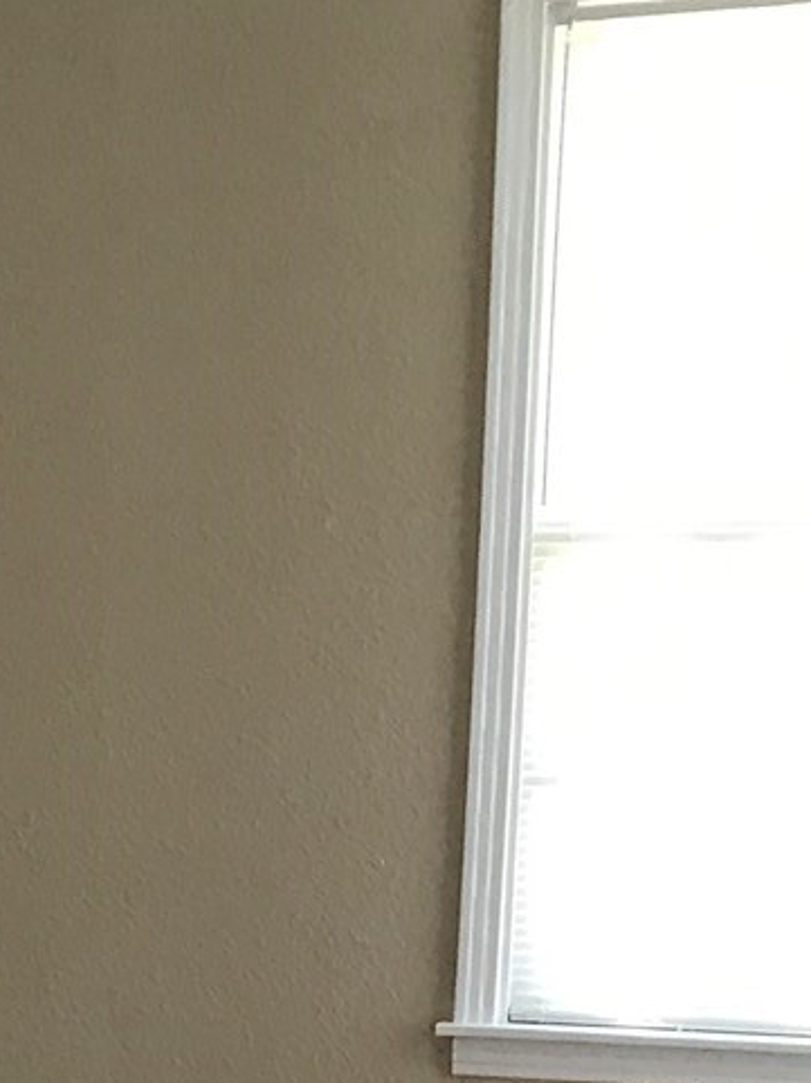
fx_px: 3721
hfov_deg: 11.6
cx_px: -604
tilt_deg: -14.2
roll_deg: +0.9
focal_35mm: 119
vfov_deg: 15.5
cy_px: 1526
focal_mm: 3.99
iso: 40
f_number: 1.8
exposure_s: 1/20
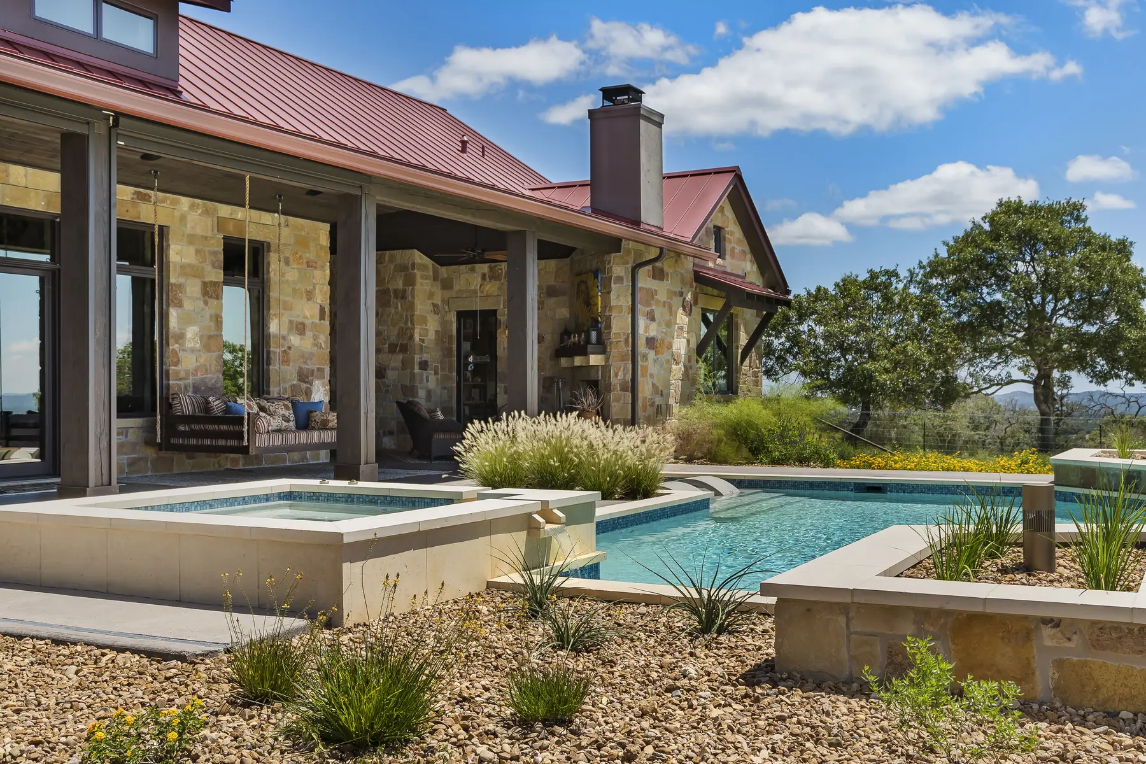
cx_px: 573
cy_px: 382
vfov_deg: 37.9
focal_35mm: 35
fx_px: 1114
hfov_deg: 54.4
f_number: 8
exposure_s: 1/50
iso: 100
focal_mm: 35
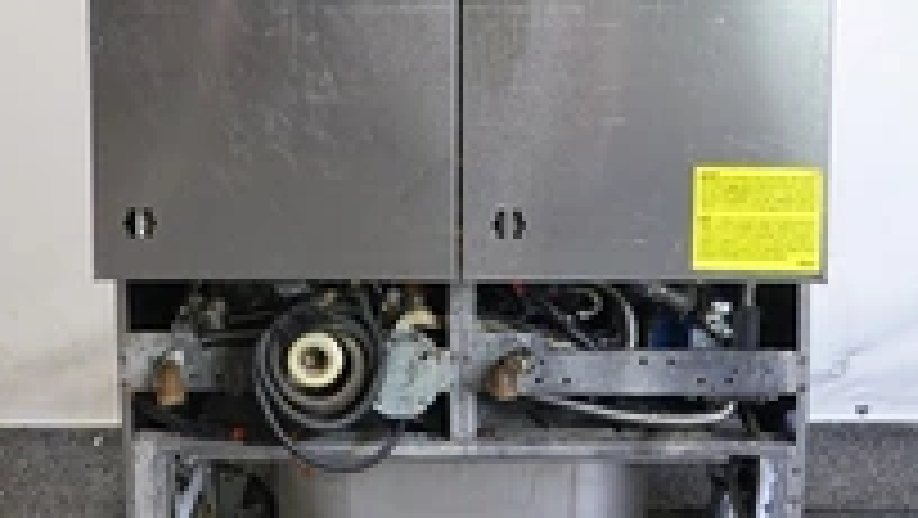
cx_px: 472
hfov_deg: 24.7
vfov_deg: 13.8
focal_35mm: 86
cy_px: -18
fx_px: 2094
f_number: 4
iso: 800
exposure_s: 1/50
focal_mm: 15.59
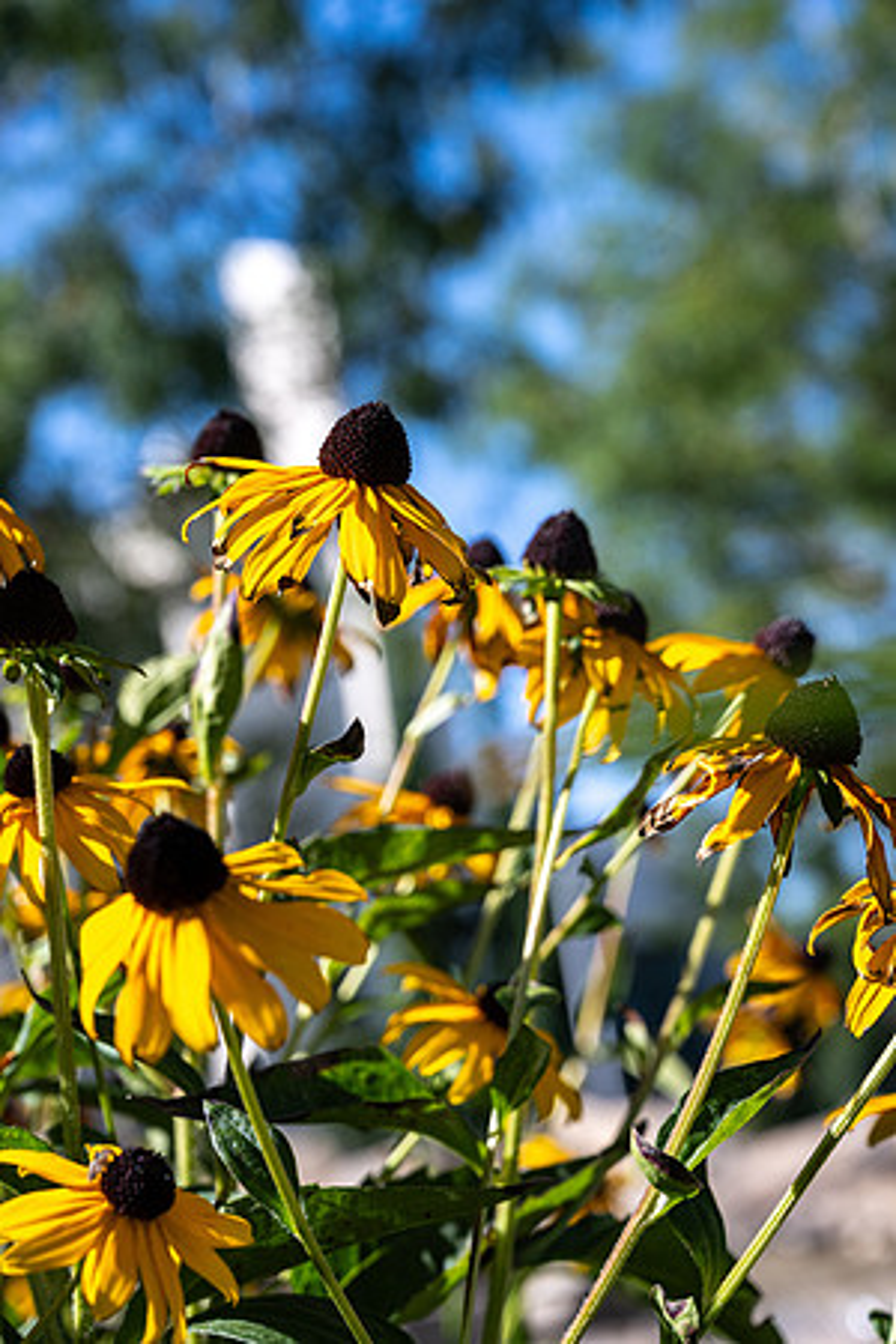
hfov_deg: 19.5
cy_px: 672
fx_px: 2613
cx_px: 448
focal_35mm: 70
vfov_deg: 28.8
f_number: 6.3
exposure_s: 1/640
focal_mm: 70
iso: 200
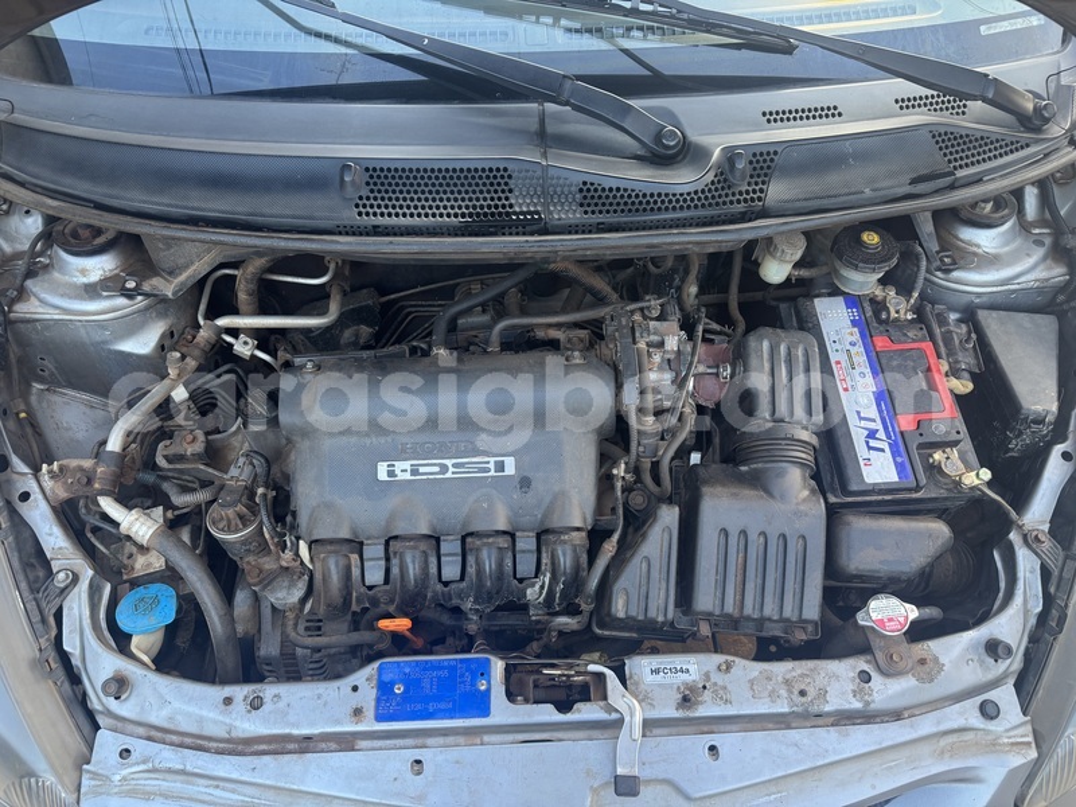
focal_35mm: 24
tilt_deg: -54.2
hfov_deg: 71.6
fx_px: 746
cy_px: 404
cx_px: 538
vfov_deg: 56.8
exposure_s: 1/96
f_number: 1.78
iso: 200
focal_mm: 6.76
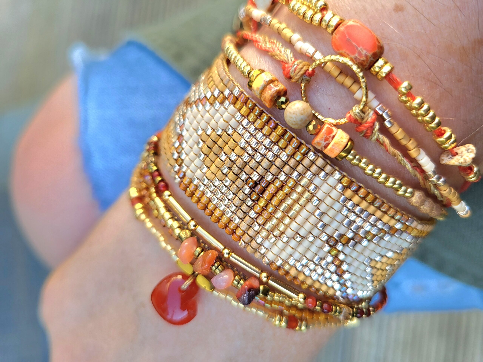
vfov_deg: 53.1
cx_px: 242
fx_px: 363
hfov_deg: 67.3
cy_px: 181
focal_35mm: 26
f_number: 1.8
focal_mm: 5.4
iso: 40
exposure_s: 1/139
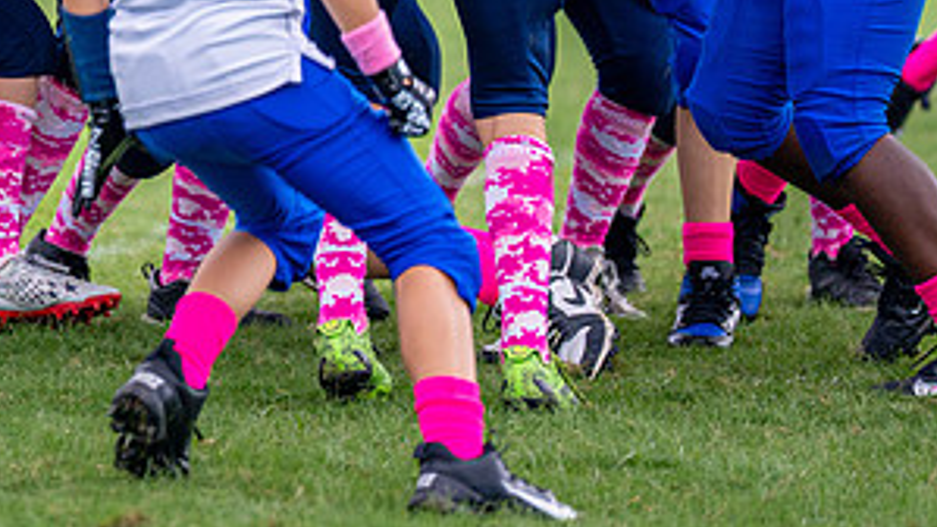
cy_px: -161
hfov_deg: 4.3
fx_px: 12593
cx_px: -6
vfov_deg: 2.4
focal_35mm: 507
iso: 400
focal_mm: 200
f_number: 2.8
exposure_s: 1/3200
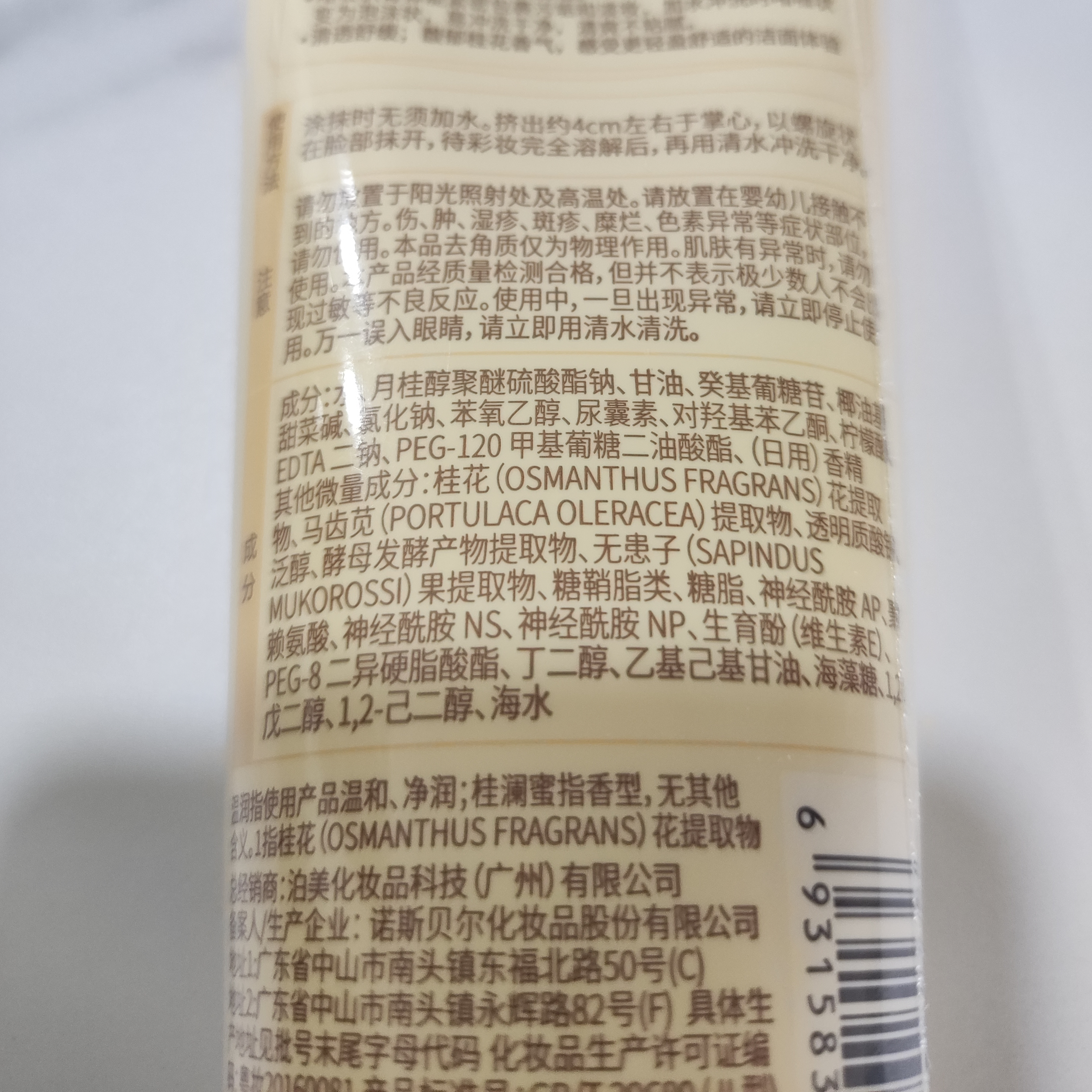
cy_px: 356
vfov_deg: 51.5
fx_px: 1106
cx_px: 547
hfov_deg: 52.5
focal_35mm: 31
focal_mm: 4.74
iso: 481
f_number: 1.79
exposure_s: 1/50
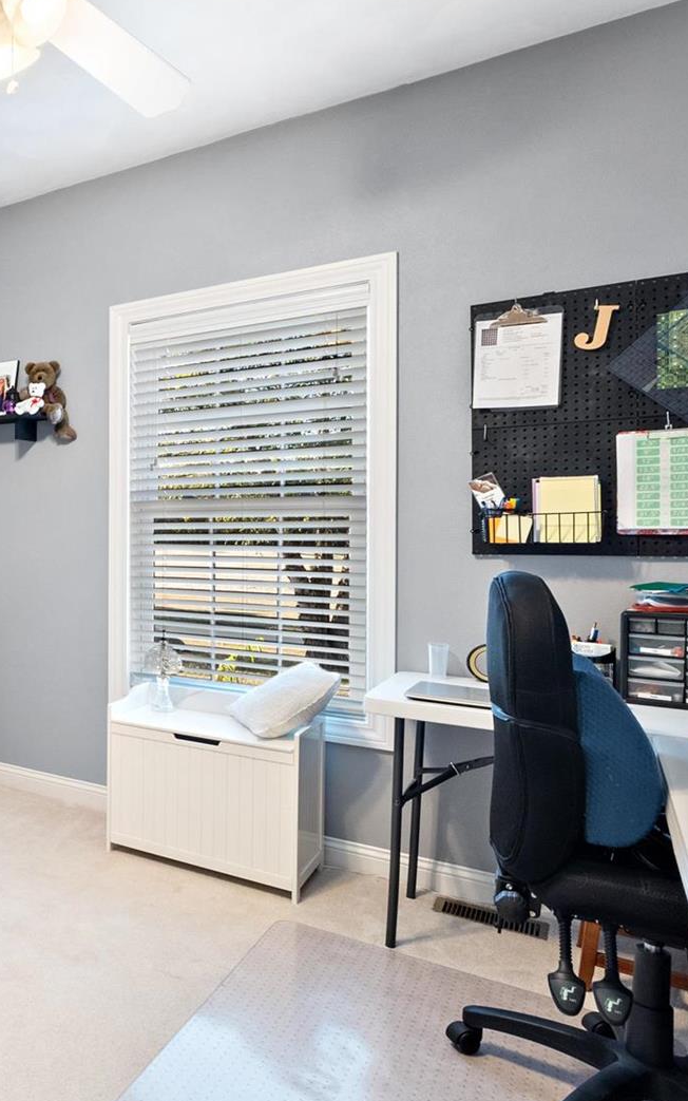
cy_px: 548
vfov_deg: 72.5
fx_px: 750
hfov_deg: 38.5
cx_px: -108
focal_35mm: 25
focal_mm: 8
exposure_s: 1/200
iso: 640
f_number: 9
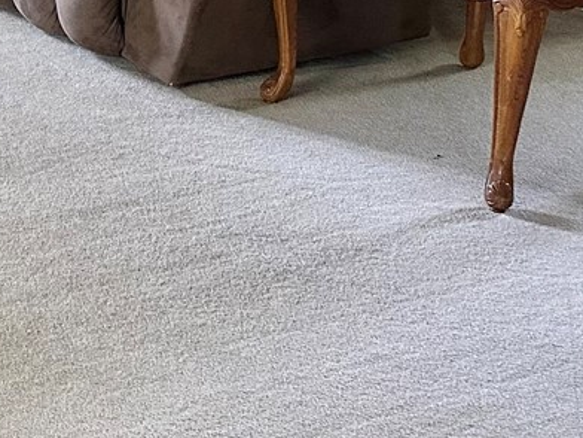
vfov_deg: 14.2
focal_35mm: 98
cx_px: -403
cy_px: -212
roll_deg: +1.2
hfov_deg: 17.1
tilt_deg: -11.0
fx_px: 1651
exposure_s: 1/60
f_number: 1.78
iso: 250
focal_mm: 6.86
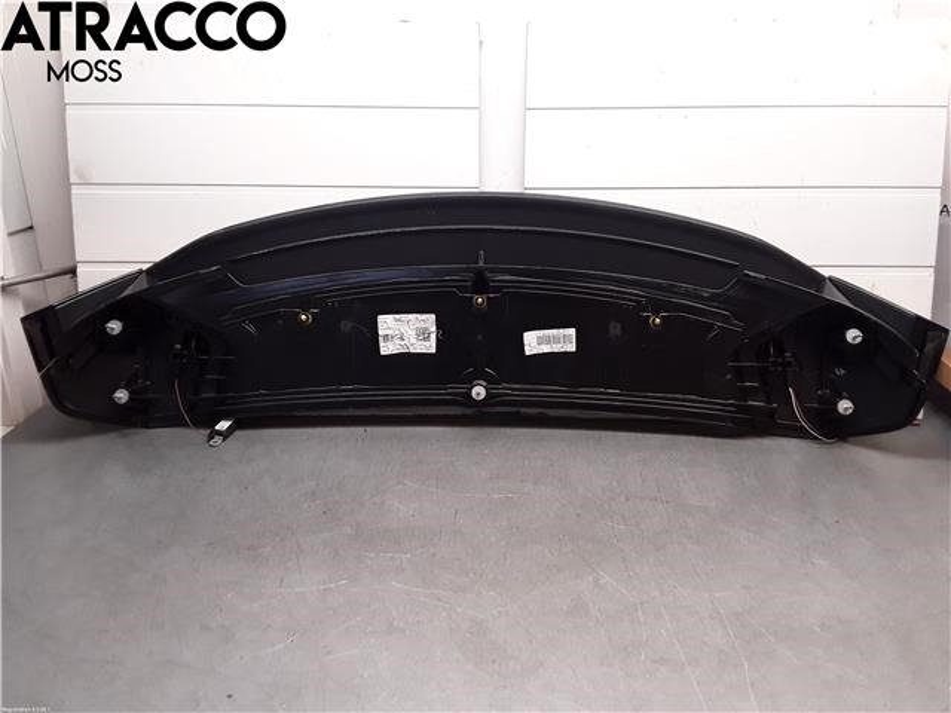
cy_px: 356
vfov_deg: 49.7
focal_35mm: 28
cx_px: 476
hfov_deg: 63.4
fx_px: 769
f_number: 1.9
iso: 64
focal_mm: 2.91
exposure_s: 1/100
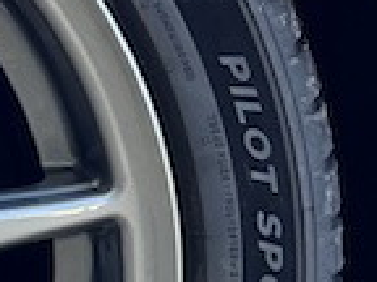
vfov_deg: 8.2
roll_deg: +0.7
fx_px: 1960
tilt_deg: -6.5
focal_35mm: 180
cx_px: -422
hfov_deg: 10.0
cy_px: 112
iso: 125
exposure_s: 1/114
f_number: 1.5
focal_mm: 5.7
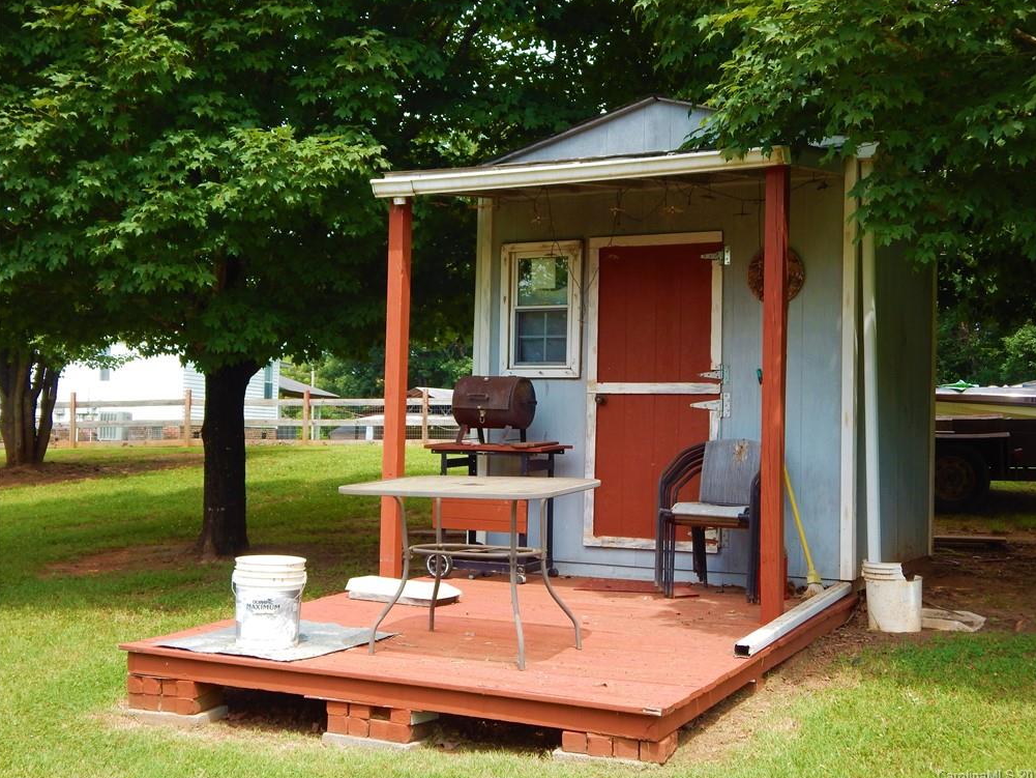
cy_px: 387
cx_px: 526
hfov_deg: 42.9
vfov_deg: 32.9
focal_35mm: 44
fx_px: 1317
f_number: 3.6
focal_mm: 7.7
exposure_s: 1/320
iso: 125
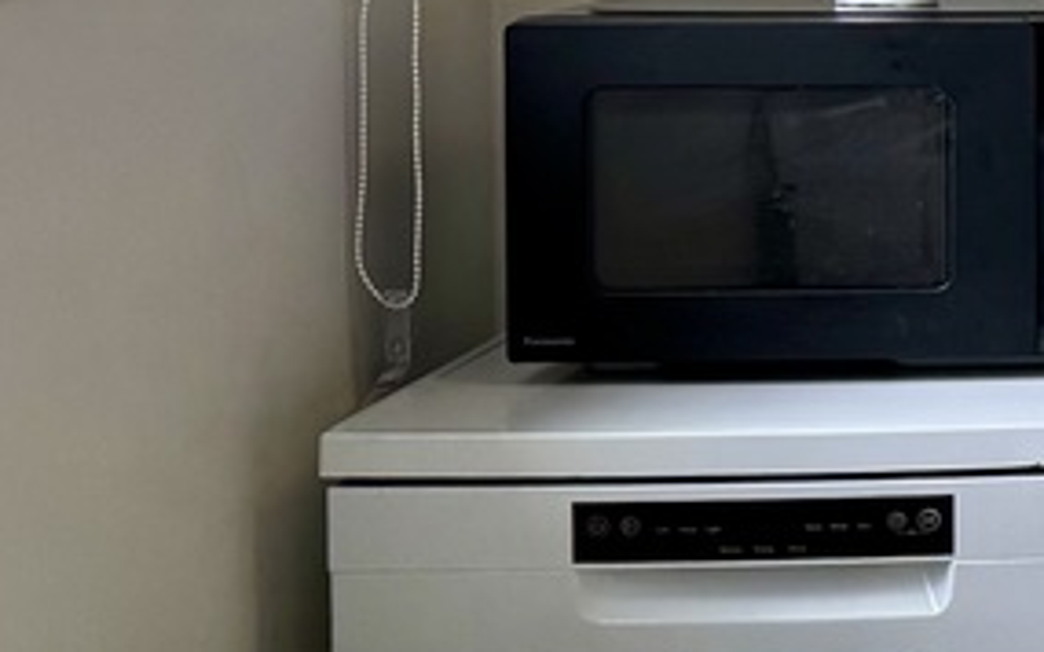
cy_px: -82
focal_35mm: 134
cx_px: 2267
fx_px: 3812
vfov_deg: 9.7
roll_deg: +0.4
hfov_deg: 13.0
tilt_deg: -3.0
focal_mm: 6.76
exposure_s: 1/276
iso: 64
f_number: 1.78
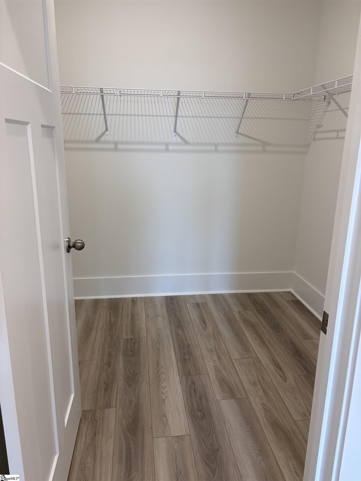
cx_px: 180
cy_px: 240
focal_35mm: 26
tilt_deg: -14.1
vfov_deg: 67.3
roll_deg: -1.7
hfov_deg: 53.1
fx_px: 362
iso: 100
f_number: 1.6
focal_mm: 5.96
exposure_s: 1/60
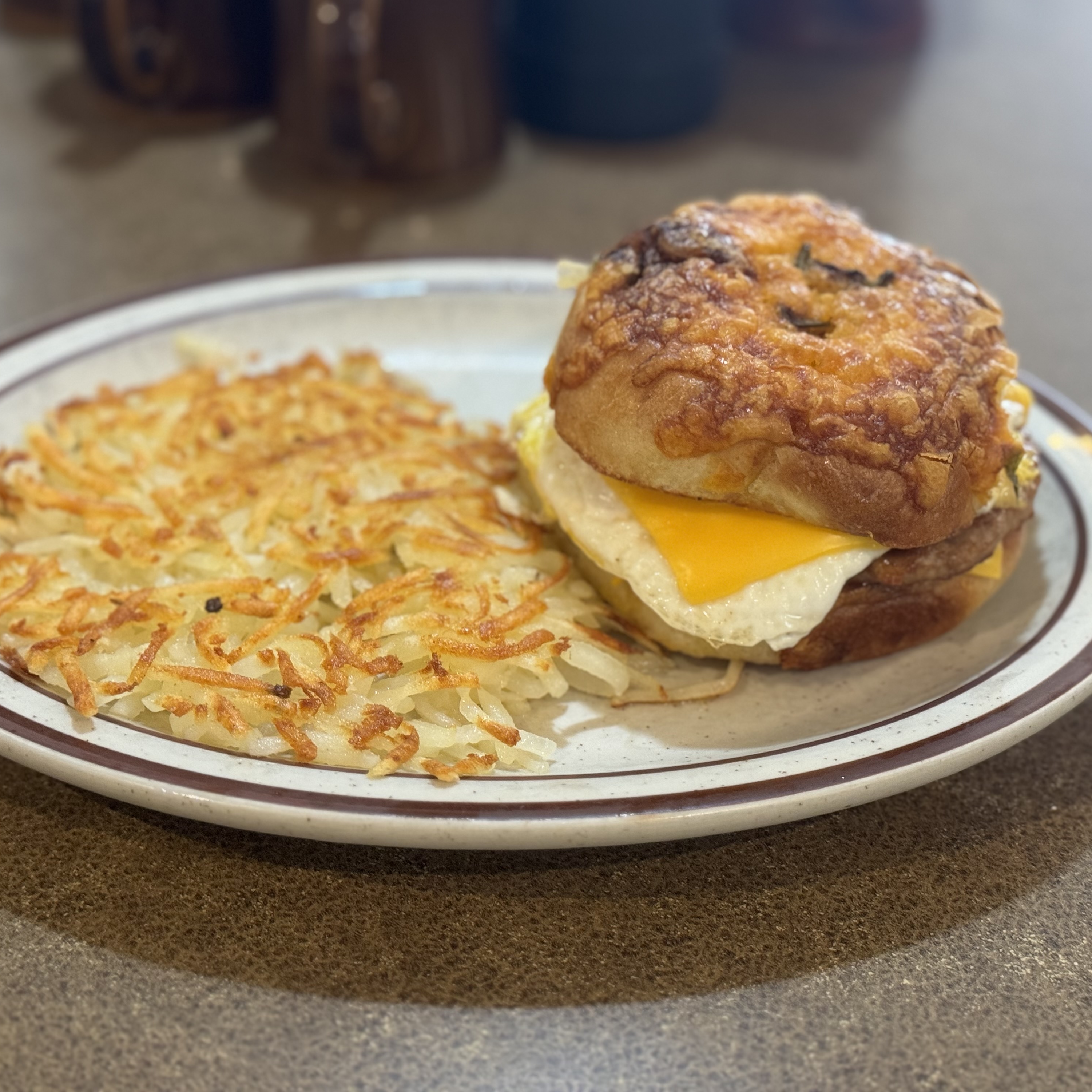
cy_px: 543
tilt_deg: -33.3
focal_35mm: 57
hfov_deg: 30.0
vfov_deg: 30.0
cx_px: 572
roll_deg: -1.6
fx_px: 2034
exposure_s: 1/40
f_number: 1.78
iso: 250
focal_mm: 6.76
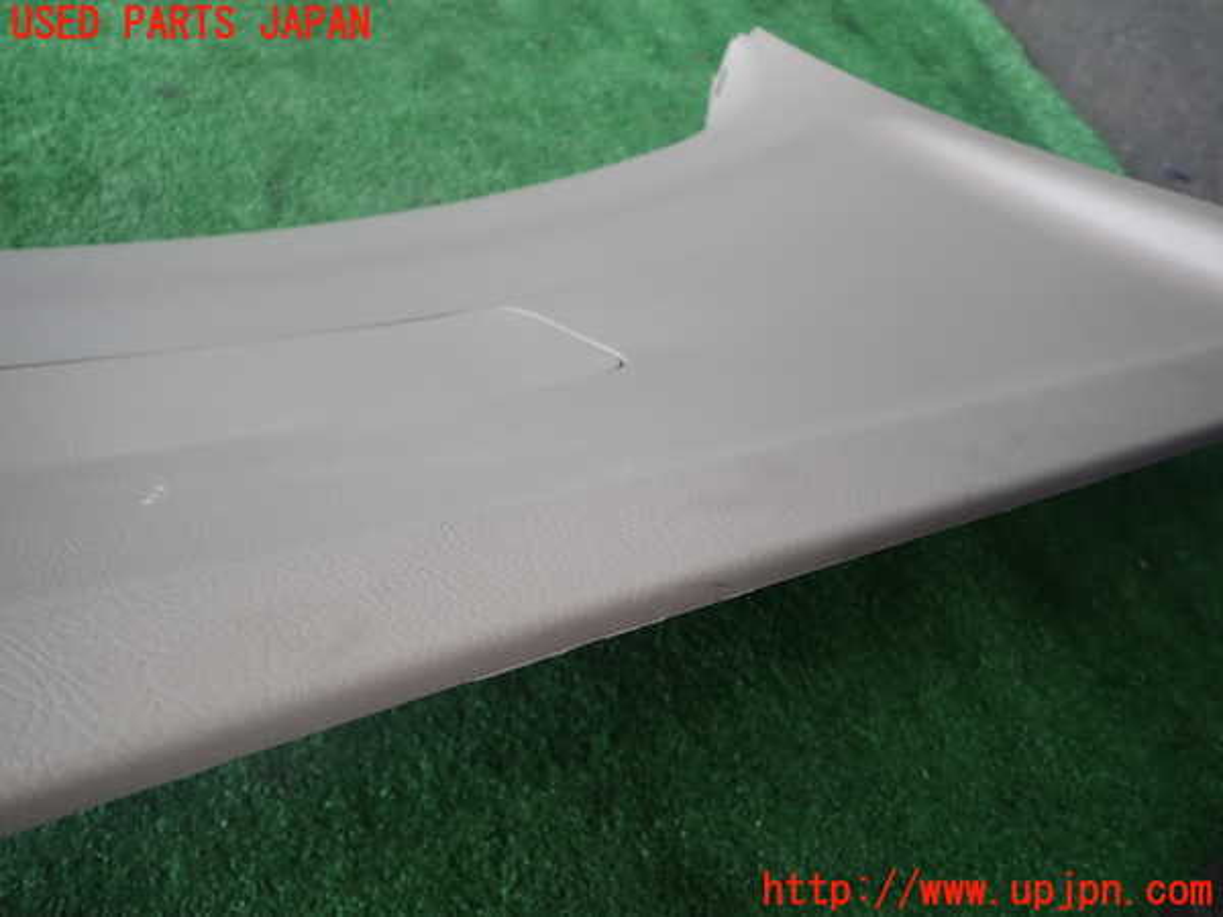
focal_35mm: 28
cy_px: 458
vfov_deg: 49.7
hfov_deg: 63.4
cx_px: 612
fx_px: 989
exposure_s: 1/60
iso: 125
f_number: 2.2
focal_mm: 5.05
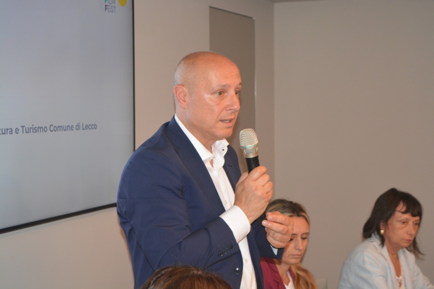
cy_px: 144
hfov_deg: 28.1
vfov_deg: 18.9
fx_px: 868
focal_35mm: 72
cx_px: 217
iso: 1600
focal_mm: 48
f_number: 5.3
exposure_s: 1/60
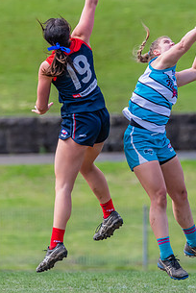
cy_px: 117
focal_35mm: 1170
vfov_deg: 1.8
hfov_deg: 1.2
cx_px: 168
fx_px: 9533
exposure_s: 1/1600
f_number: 6.3
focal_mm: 500
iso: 900
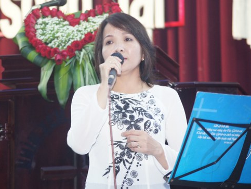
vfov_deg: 9.1
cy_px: 94
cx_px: 116
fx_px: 1190
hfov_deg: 12.0
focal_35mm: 164
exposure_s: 1/15
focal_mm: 100
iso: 800
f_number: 4
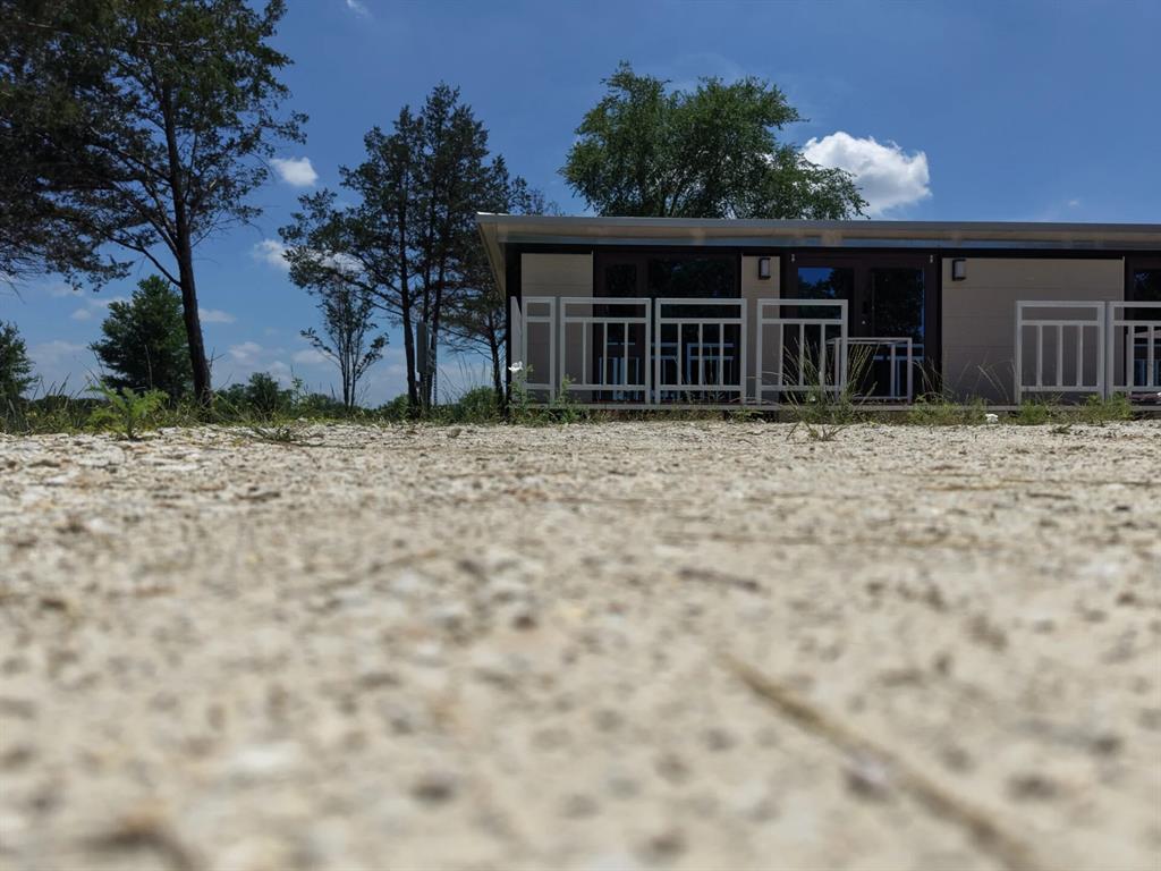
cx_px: 580
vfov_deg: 56.8
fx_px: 805
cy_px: 436
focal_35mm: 24
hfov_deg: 71.6
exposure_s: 1/8000
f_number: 1.8
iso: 120
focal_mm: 8.67
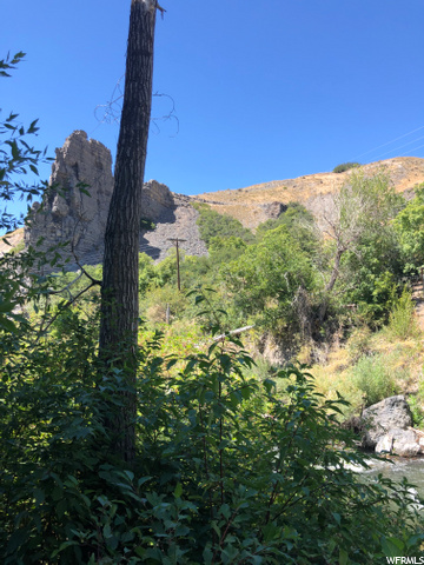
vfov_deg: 63.4
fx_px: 457
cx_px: 212
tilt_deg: +6.3
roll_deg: -0.4
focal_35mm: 28
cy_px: 282
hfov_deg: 49.7
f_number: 1.8
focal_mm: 4
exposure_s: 1/695
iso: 20
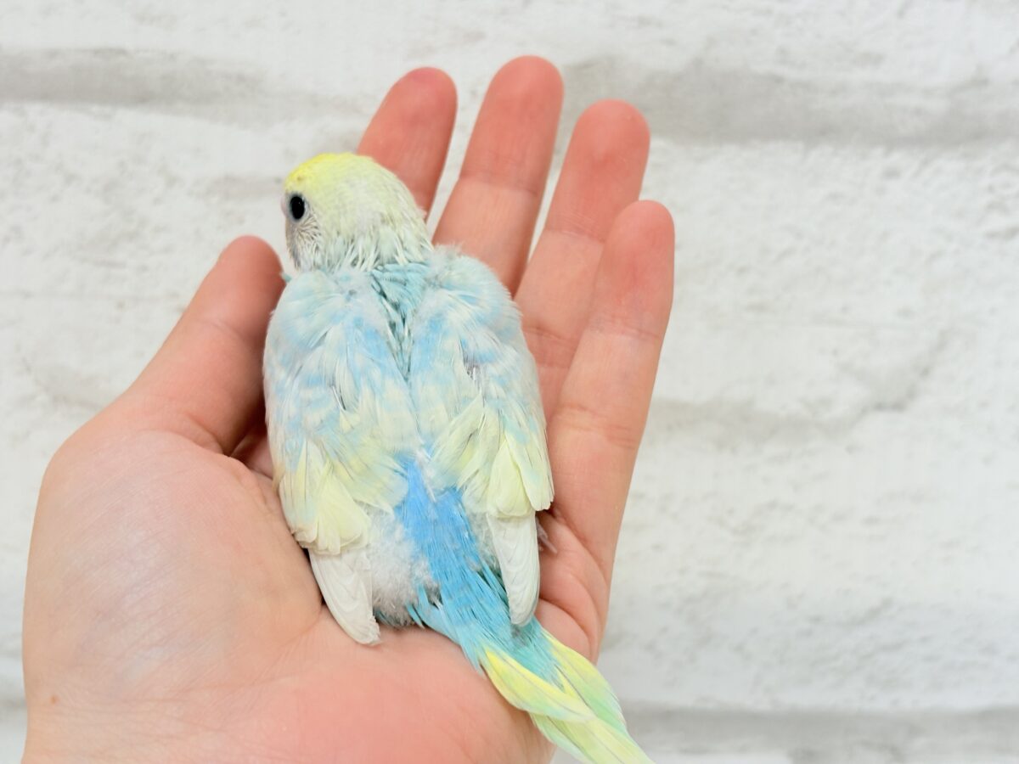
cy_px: 382
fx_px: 1531
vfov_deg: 28.0
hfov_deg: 36.8
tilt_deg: -14.1
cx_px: 510
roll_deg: -2.2
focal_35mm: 52
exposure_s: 1/50
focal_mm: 5.96
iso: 32
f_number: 1.6
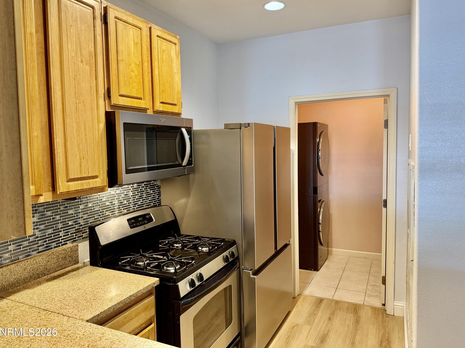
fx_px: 336
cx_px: 233
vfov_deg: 54.9
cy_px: 167
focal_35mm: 25
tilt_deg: -4.4
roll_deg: +0.9
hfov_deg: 69.4
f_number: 1.78
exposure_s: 1/60
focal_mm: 6.76
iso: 250
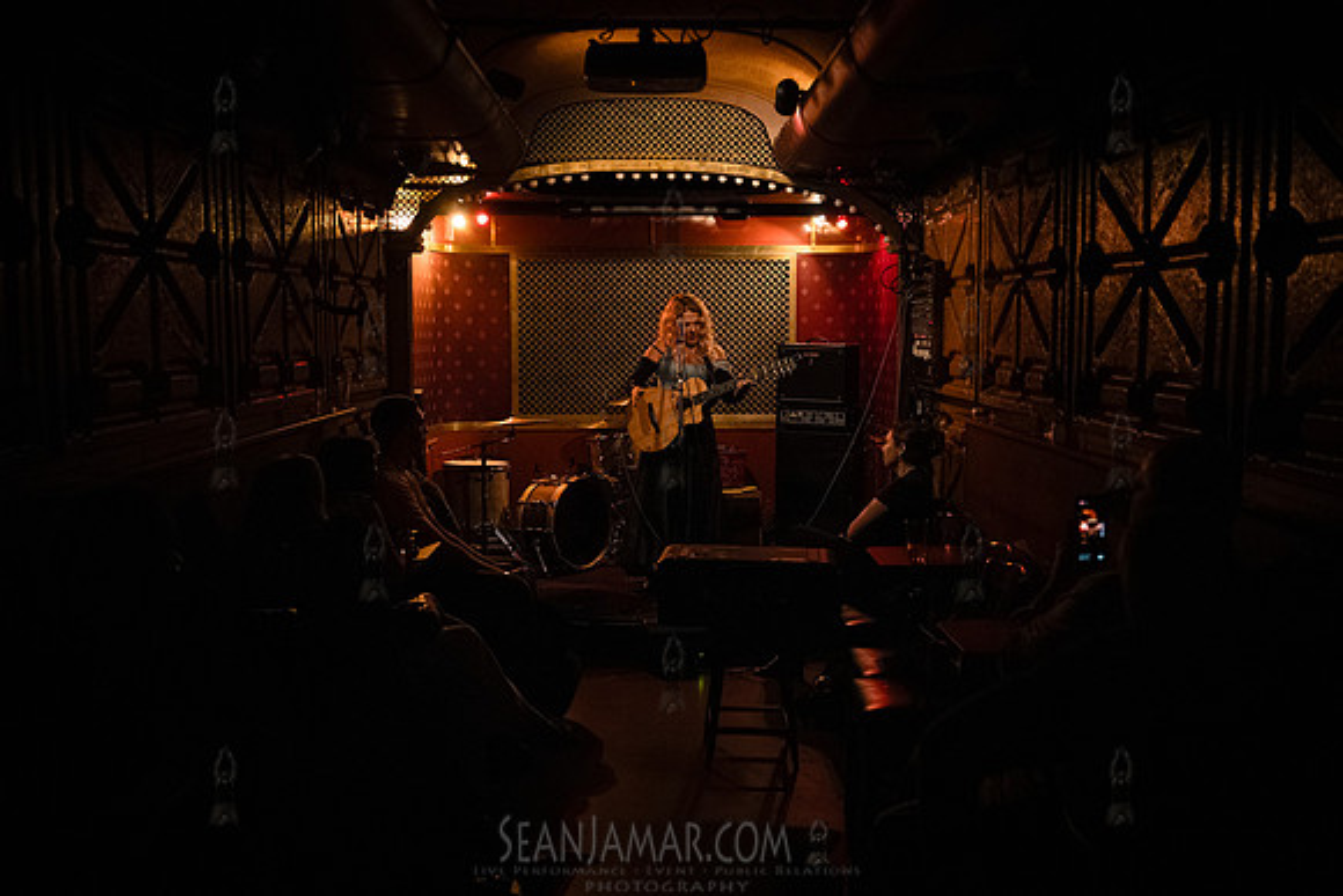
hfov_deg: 53.5
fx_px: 1332
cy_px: 448
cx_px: 672
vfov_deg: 37.2
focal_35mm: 36
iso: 16000
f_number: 2.8
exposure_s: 1/250
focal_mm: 35
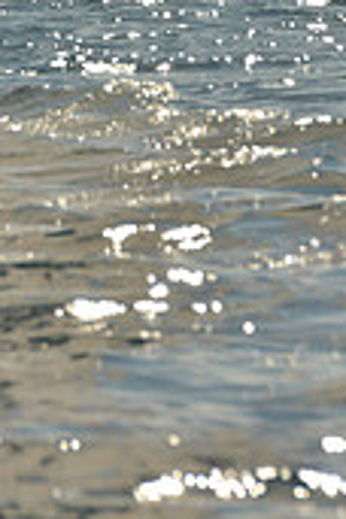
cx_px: 126
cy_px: -222
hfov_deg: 2.0
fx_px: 9759
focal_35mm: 677
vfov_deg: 3.0
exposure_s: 1/640
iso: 200
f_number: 10
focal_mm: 200
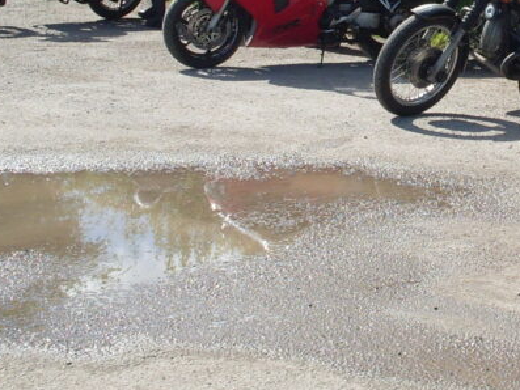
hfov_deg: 19.2
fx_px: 1473
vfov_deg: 14.9
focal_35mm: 98
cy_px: 46
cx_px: 568
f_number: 8.4
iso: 80
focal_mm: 6.3
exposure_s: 1/180
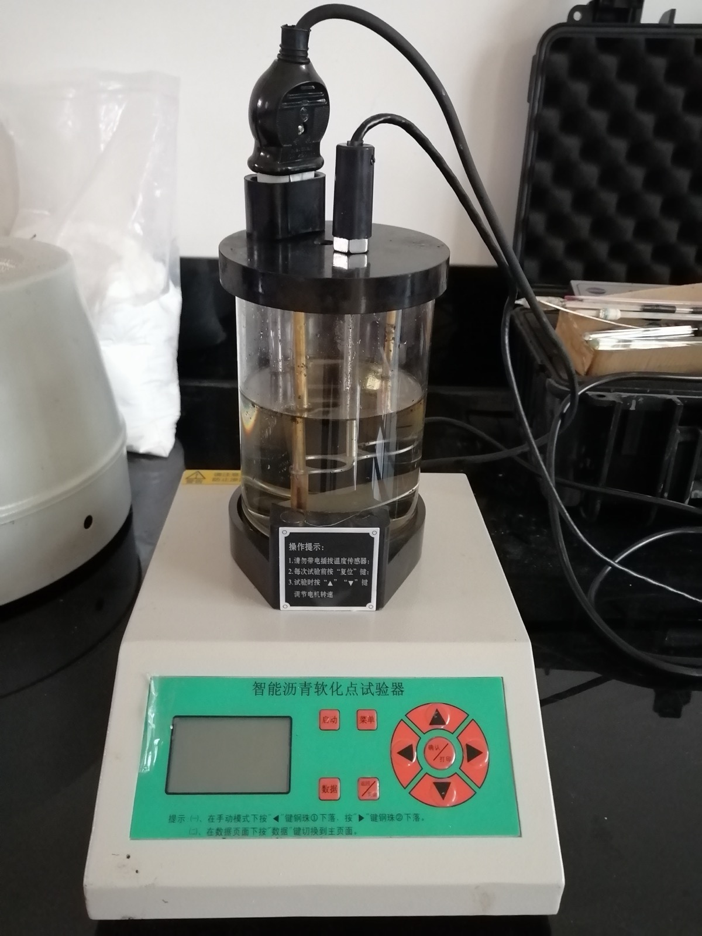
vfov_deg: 67.3
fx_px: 703
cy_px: 468
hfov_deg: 53.1
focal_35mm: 26
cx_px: 351
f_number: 1.8
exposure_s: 1/25
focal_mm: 3.62
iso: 640
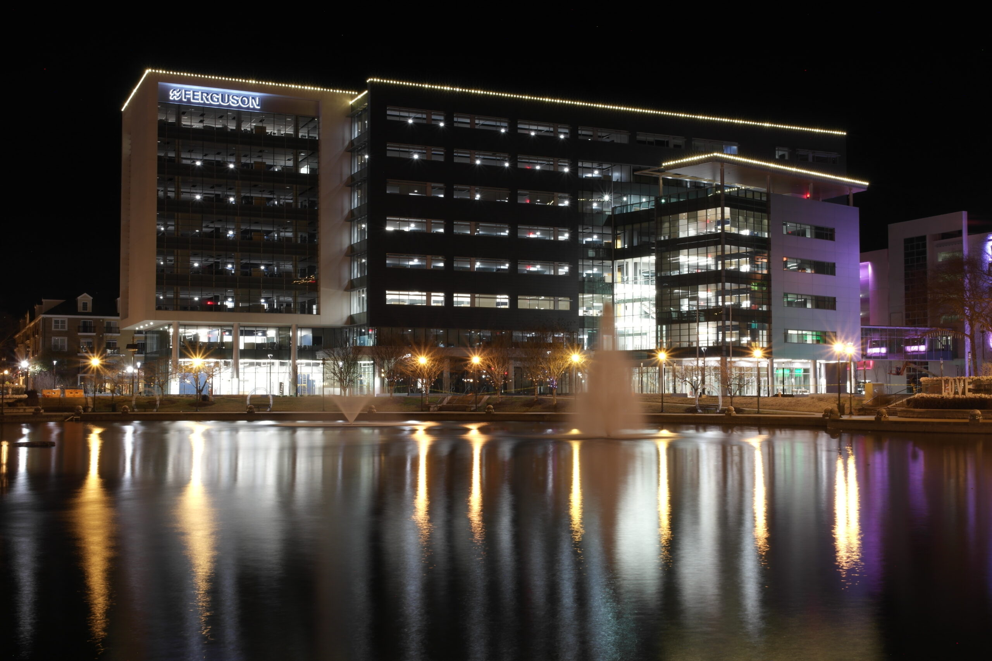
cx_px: 496
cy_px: 330
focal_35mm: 43
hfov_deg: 45.4
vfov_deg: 31.2
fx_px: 1185
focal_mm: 28
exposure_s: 25
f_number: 22
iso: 100
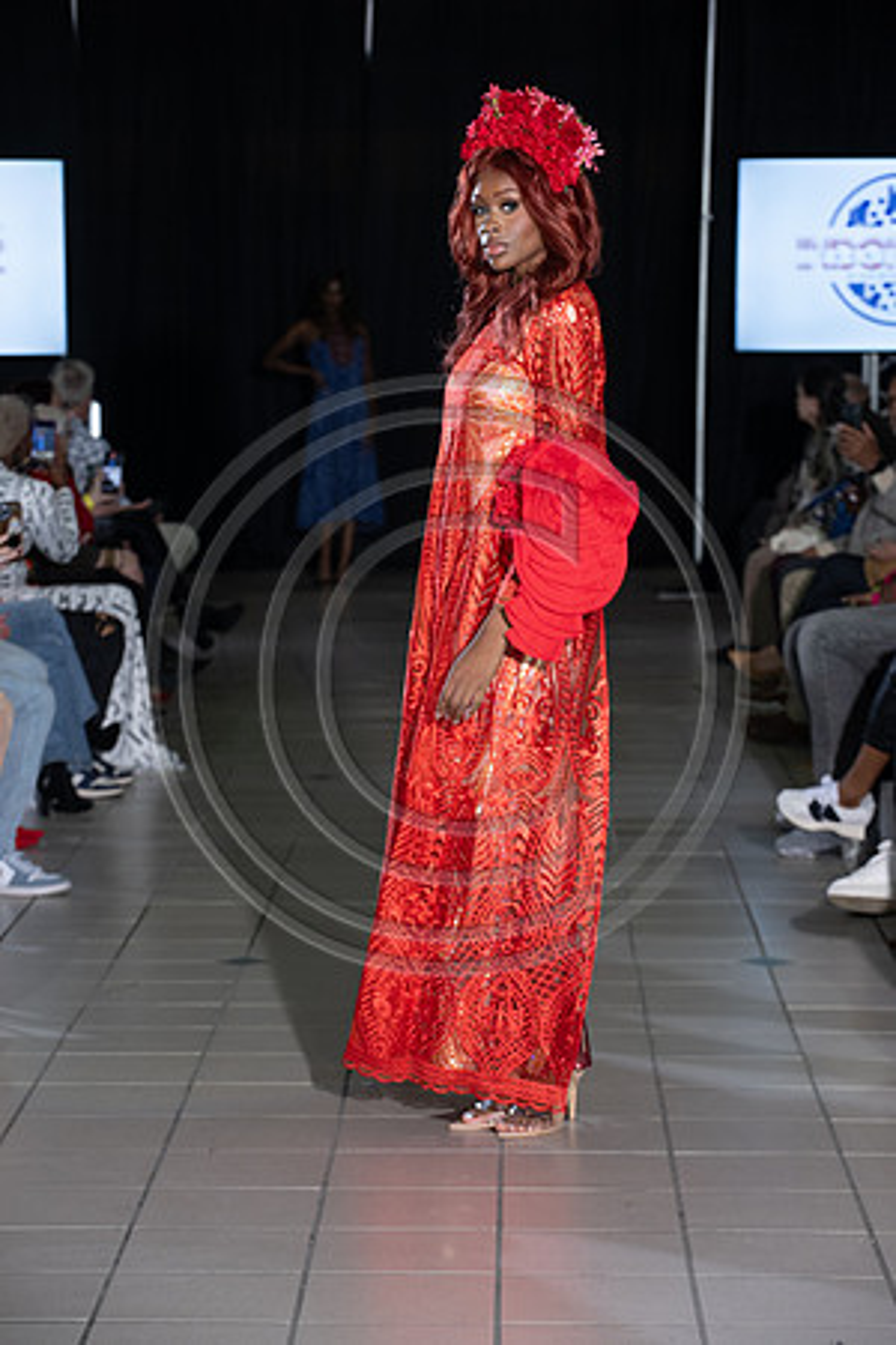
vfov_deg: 19.5
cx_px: 448
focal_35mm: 105
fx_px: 3920
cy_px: 672
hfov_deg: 13.0
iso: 1250
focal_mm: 105
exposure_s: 1/160
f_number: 5.6
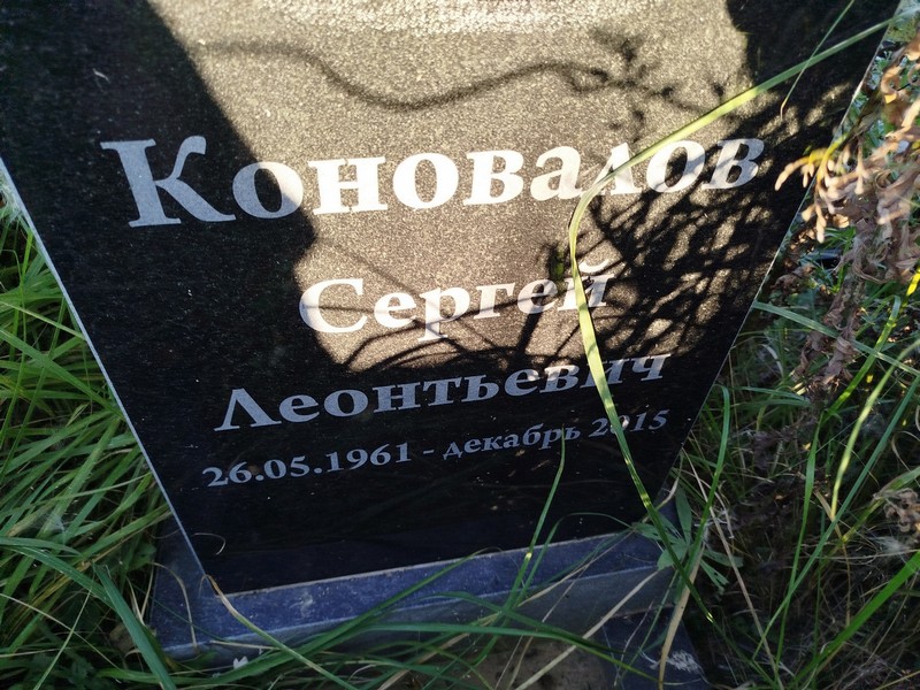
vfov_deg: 56.8
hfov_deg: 71.6
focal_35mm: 24
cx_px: 460
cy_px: 345
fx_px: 638
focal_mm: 5.31
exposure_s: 1/100
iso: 80
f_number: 1.7
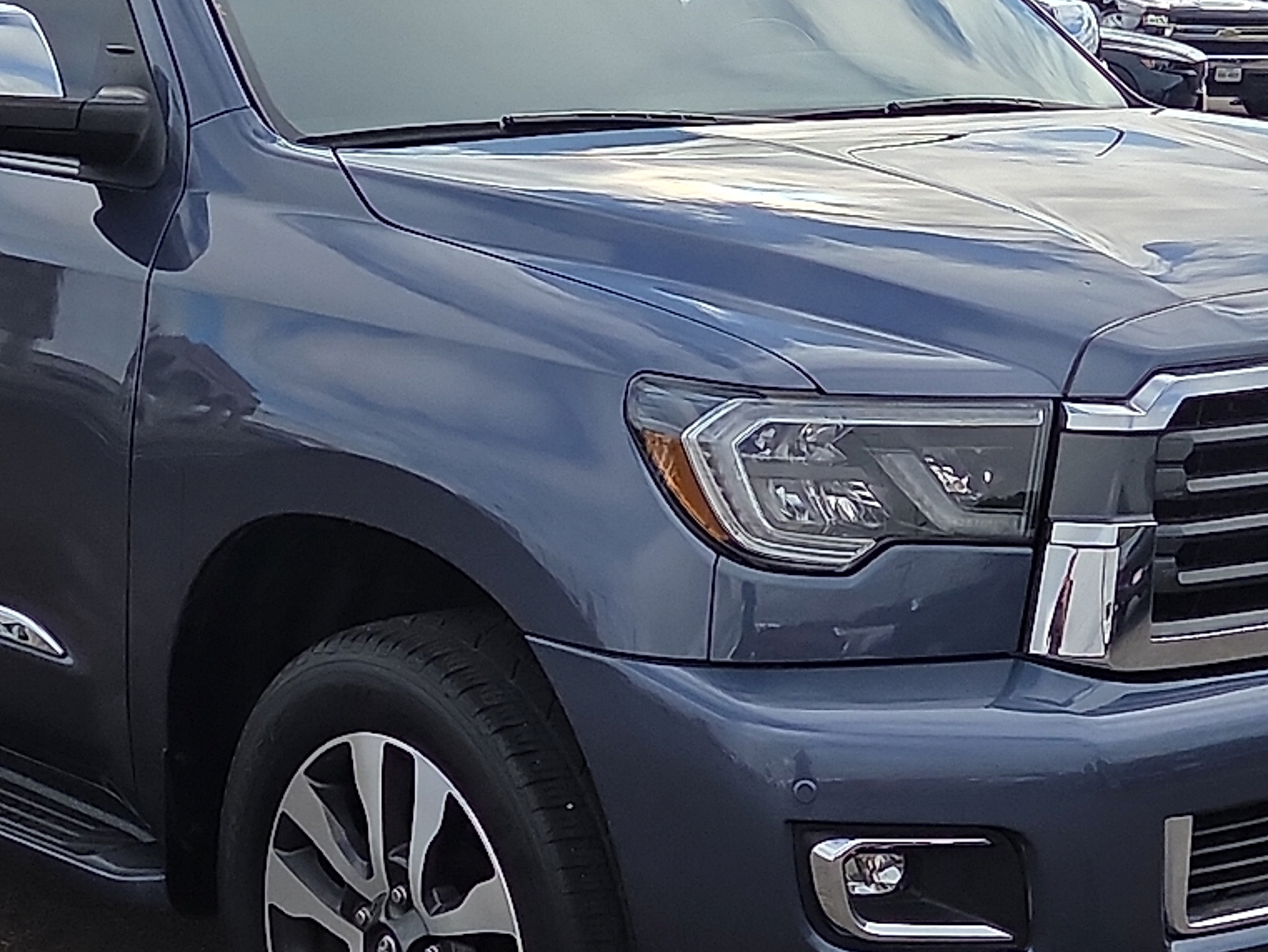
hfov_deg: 23.8
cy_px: 532
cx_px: 590
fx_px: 3004
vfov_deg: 18.0
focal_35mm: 82
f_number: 1.8
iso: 25
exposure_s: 1/3333
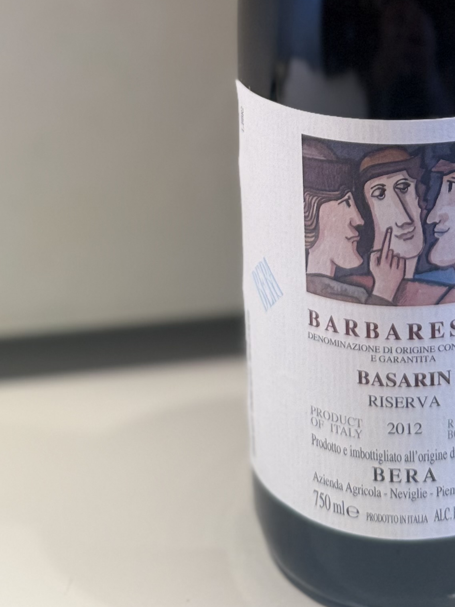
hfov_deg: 22.3
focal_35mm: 64
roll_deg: -0.2
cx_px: 426
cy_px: -102
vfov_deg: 27.1
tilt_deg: -10.1
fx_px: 1122
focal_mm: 6.76
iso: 125
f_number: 1.78
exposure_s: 1/100
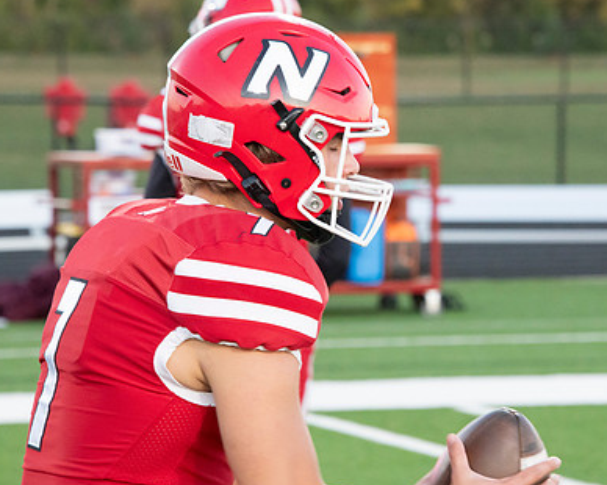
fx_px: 5297
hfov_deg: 6.6
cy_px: 204
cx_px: 394
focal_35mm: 295
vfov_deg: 5.2
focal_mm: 210
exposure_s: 1/320
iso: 8000
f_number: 9
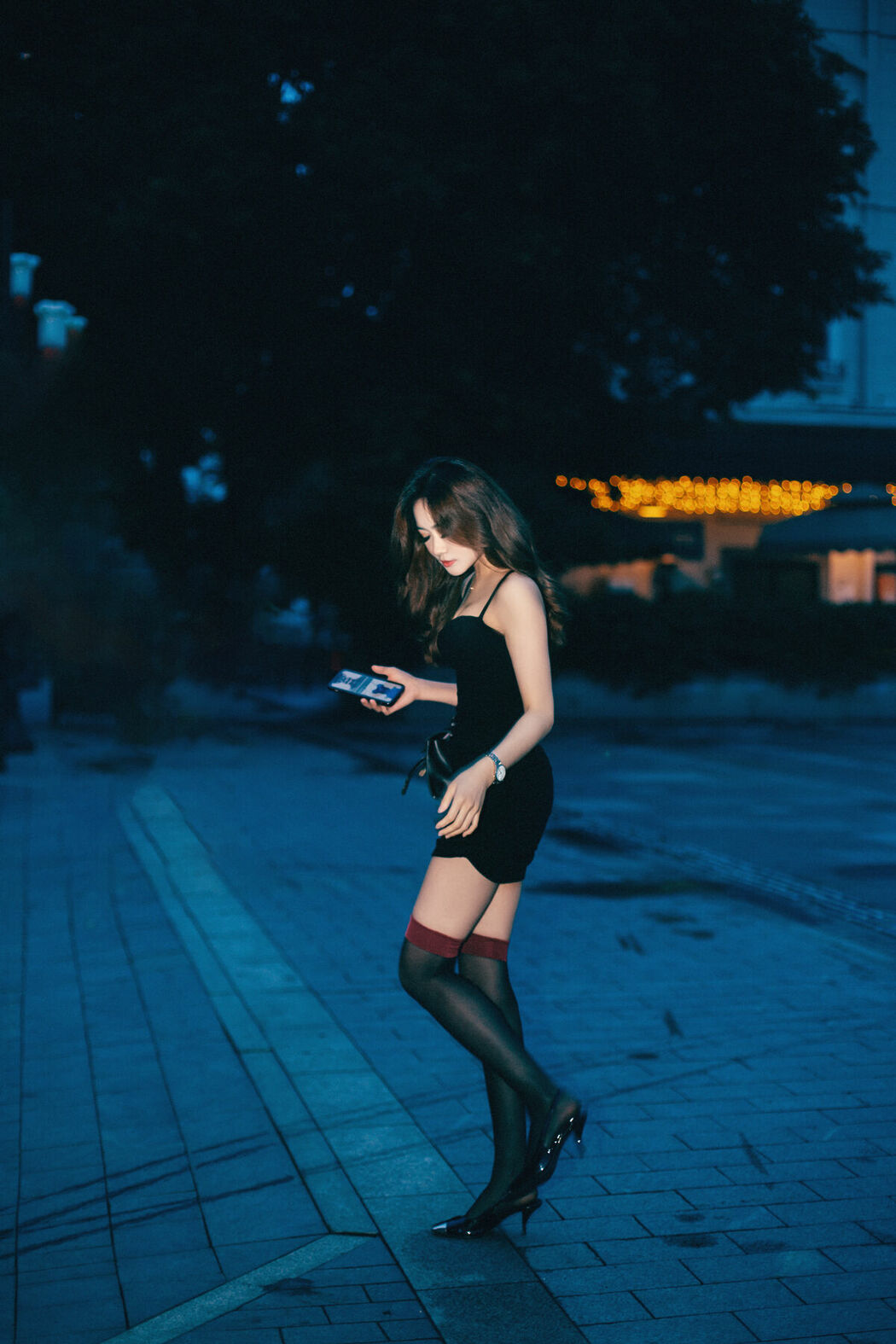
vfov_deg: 39.6
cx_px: 448
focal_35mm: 50
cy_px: 672
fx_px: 1867
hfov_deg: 27.0
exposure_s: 1/100
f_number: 2
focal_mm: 50
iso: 200
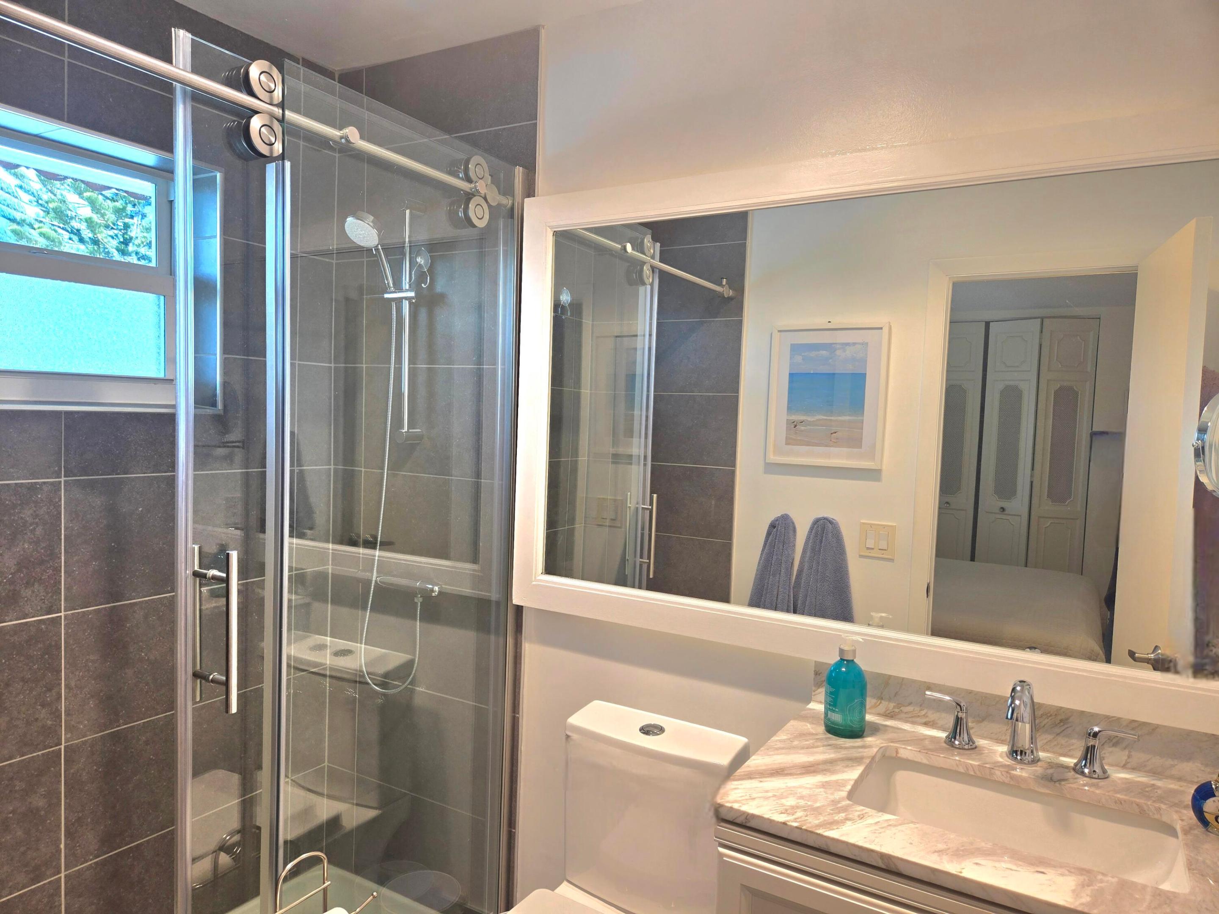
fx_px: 810
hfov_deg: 73.9
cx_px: 610
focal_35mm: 23
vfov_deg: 58.9
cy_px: 457
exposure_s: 1/120
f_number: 1.8
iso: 32
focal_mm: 5.4
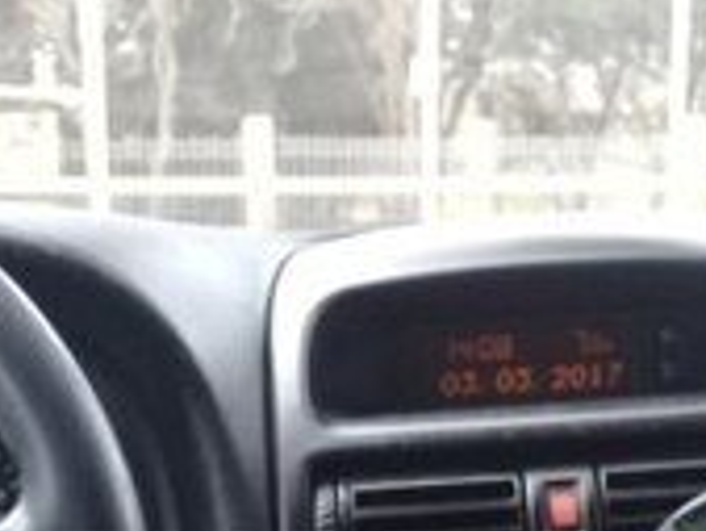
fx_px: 2470
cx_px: 472
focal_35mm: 121
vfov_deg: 12.1
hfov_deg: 16.2
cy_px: 596
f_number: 2.2
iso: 80
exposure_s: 1/100
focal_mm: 3.3
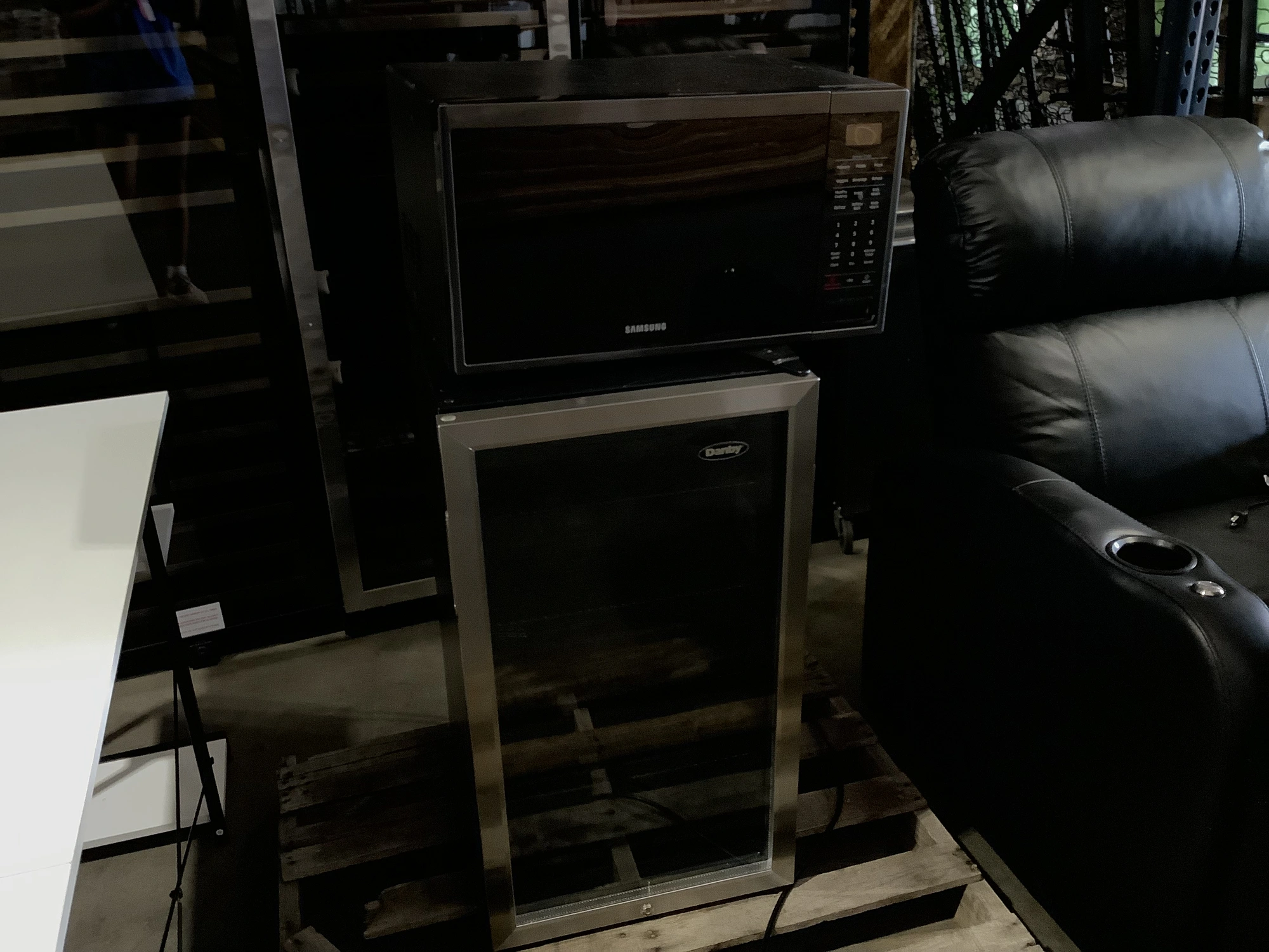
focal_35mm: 31
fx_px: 1136
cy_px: 476
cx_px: 634
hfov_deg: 58.4
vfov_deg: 45.4
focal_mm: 3.3
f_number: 2.4
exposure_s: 1/60
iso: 320
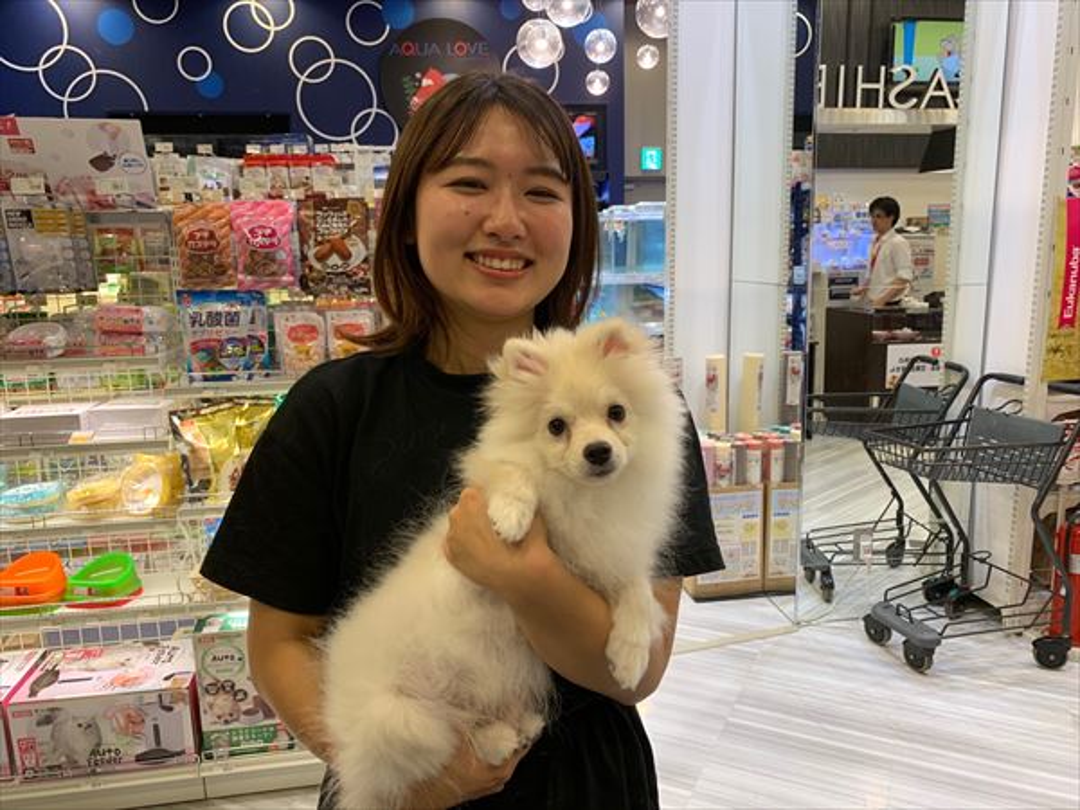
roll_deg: +1.4
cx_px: 540
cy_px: 405
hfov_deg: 67.3
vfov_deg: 53.1
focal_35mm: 26
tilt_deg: -9.9
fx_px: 811
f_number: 1.8
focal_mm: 4.25
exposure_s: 1/60
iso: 100
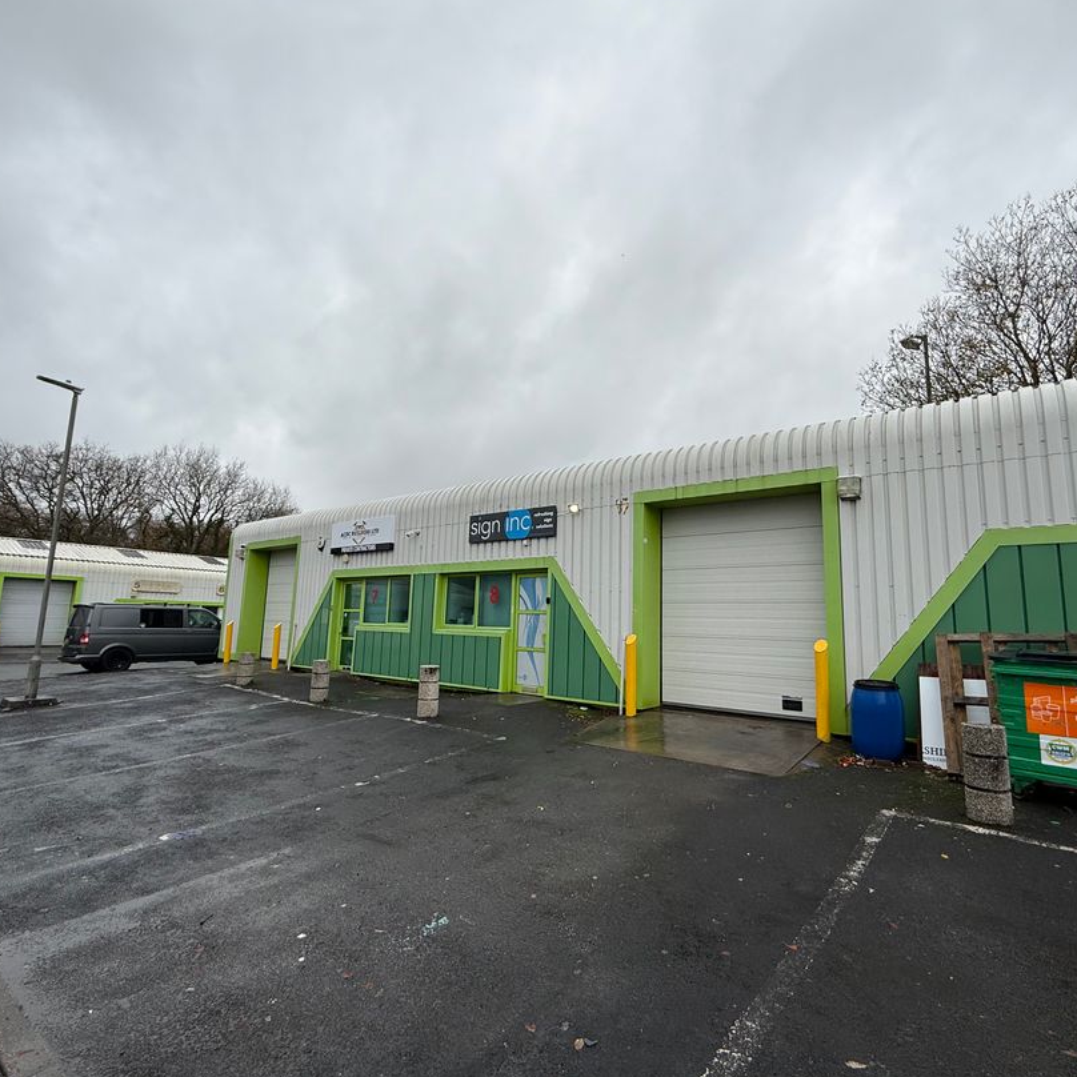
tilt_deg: +7.9
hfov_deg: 83.9
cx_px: 572
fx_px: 598
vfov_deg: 84.0
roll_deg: -1.8
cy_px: 540
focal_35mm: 17
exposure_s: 1/559
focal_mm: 2.22
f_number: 2.2
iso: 50
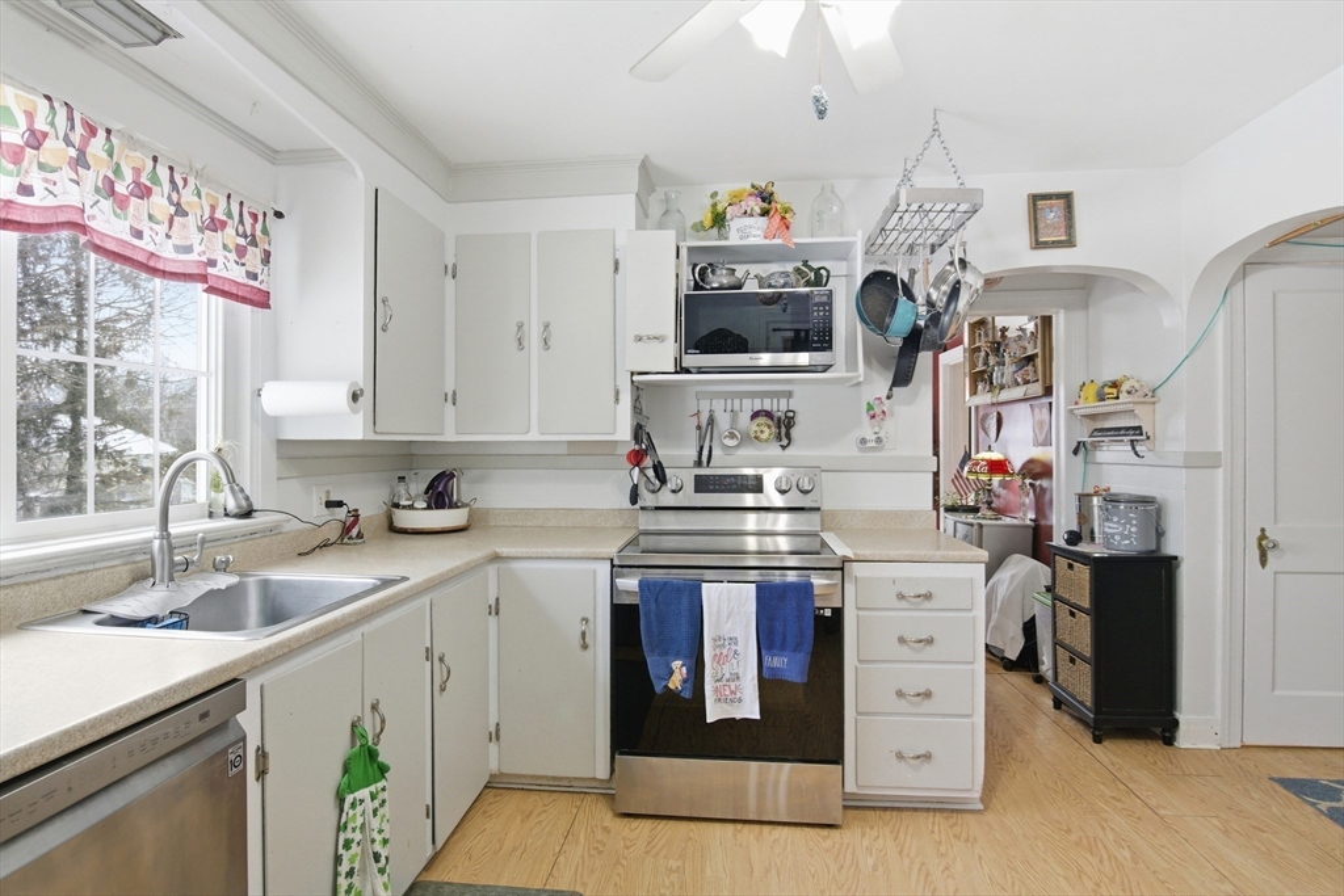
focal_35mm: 16
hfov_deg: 95.0
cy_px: 448
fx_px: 616
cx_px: 672
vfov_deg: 72.1
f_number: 7.1
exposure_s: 1/160
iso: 800
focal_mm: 11
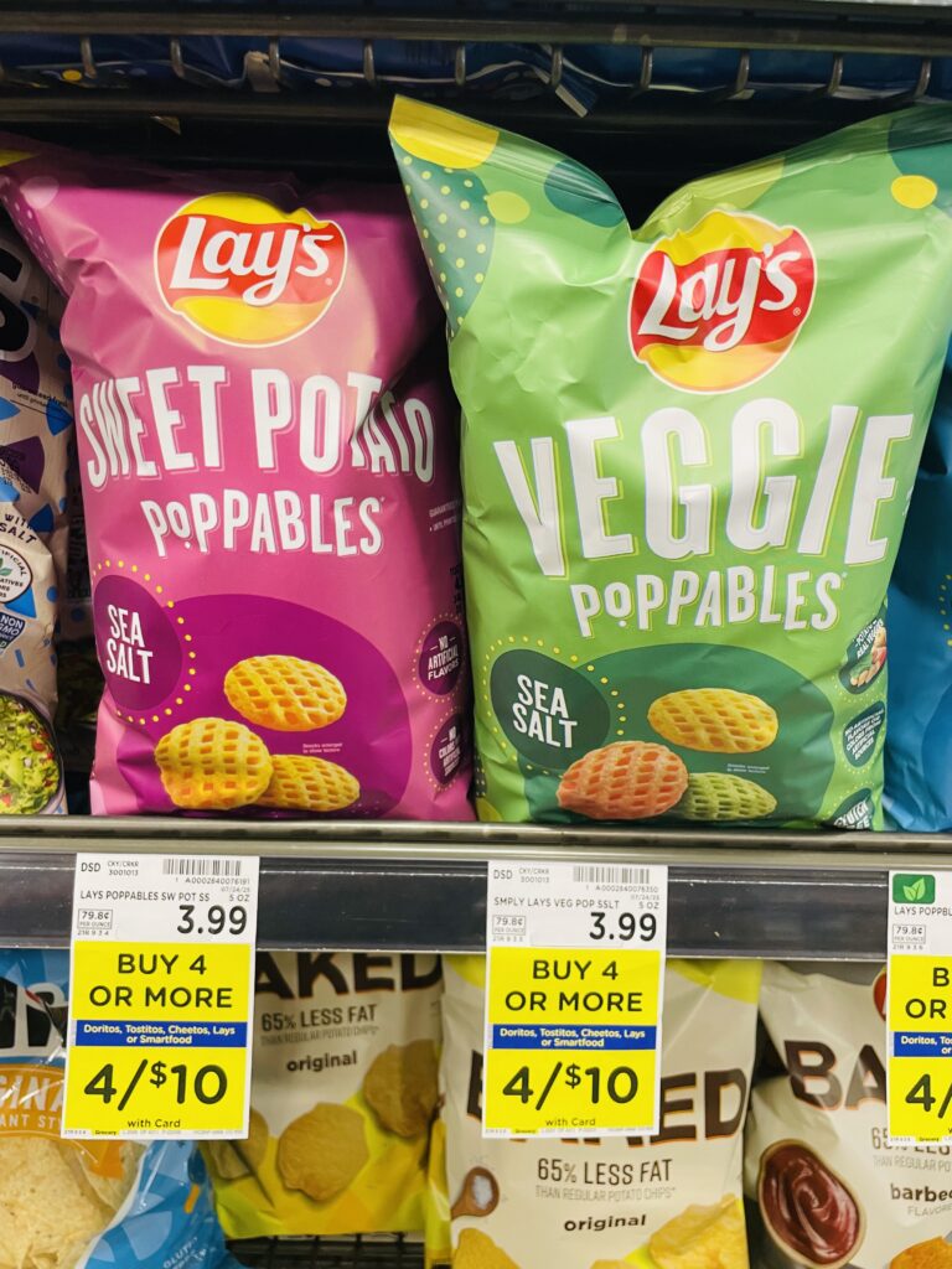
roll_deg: -1.8
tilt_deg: -25.2
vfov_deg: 67.3
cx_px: 476
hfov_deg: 53.1
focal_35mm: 26
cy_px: 634
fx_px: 953
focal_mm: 4.2
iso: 125
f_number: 1.6
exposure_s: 1/60
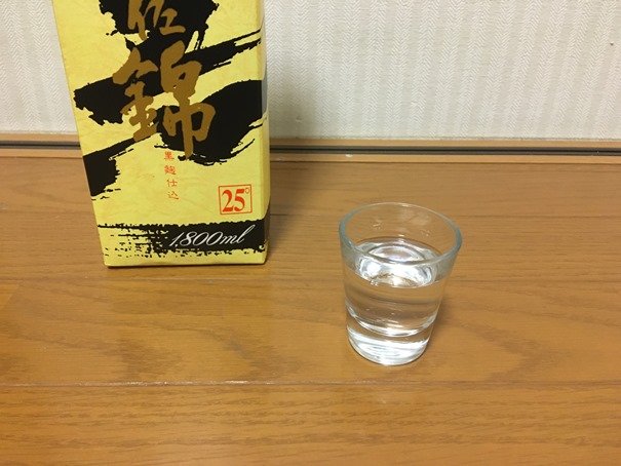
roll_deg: -0.6
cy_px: 233
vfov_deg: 48.2
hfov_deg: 61.6
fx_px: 520
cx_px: 310
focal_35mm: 29
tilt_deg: -29.6
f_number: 2.2
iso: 200
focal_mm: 4.15
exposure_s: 1/30
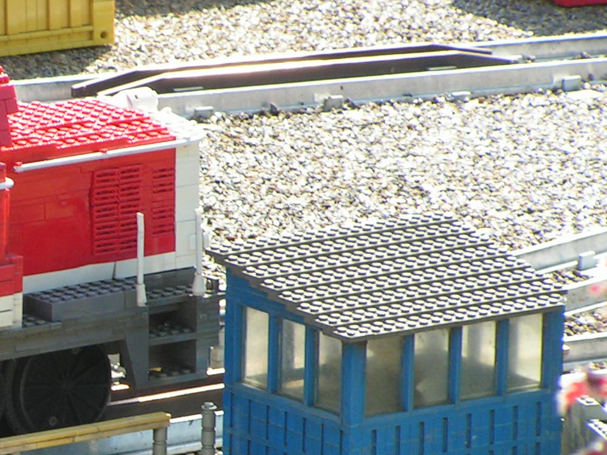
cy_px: 306
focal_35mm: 546
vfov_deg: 2.7
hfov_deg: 3.6
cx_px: -58
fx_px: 9573
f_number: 4.5
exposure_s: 1/160
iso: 50
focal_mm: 39.8
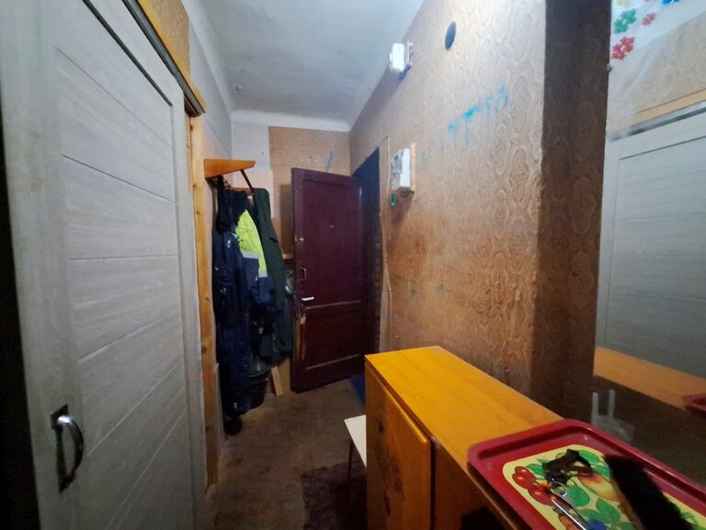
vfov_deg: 89.9
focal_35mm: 13
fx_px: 265
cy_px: 265
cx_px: 353
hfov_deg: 106.2
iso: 640
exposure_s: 1/11
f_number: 2.2
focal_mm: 1.74
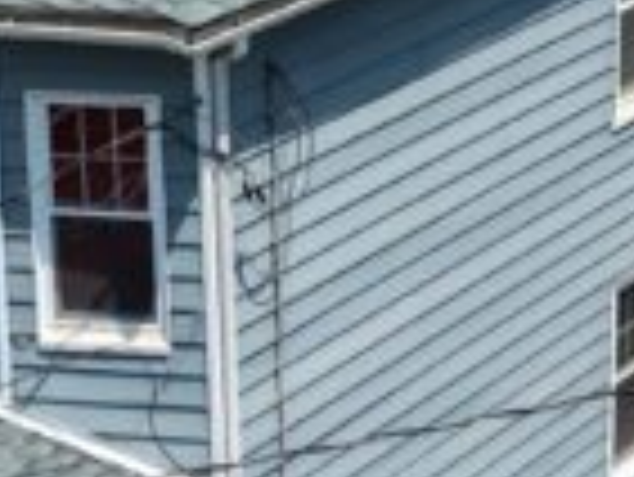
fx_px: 2401
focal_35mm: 131
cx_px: 382
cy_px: -90
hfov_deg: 15.0
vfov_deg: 11.1
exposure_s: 1/6000
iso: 240
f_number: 1.8
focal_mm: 8.67
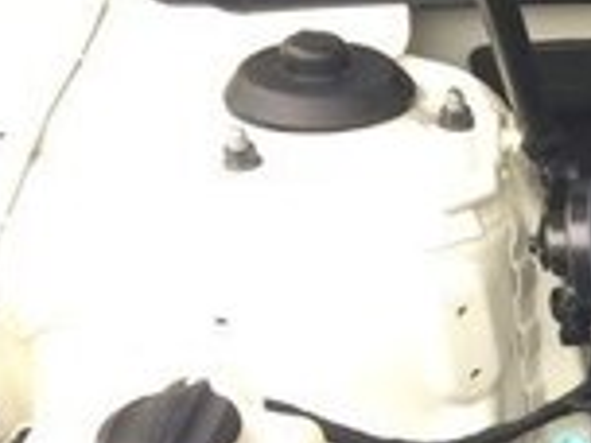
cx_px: 1209
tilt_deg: -42.1
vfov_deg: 11.4
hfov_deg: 13.3
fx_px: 2151
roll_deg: -2.0
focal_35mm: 126
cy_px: 581
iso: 40
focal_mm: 4.15
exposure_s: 1/100
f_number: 2.2
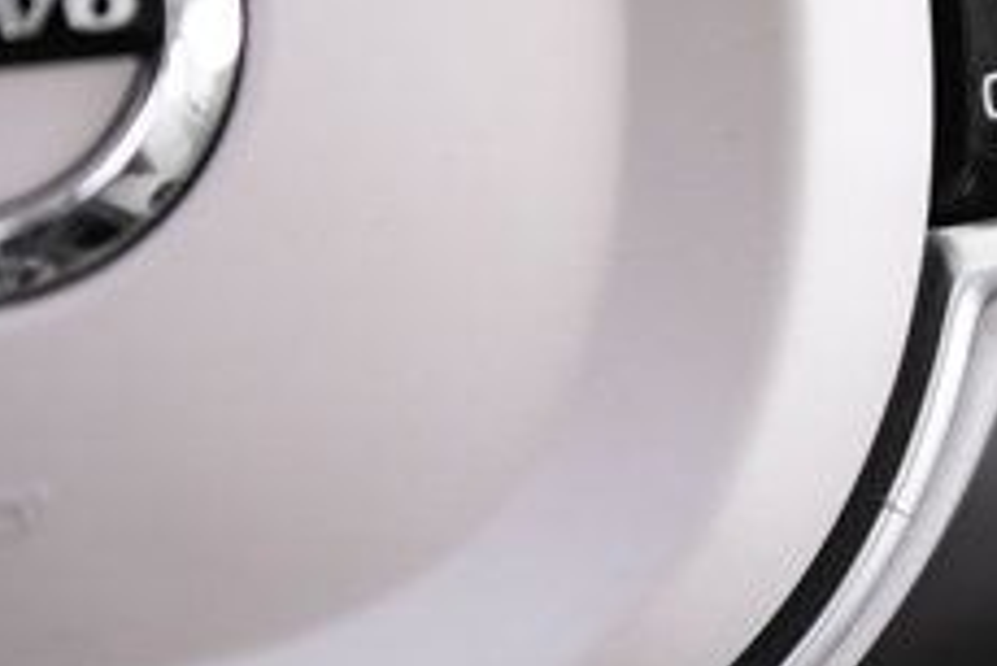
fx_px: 3104
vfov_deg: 12.0
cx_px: 1232
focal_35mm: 112
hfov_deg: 17.3
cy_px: -128
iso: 640
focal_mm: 40
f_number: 2.8
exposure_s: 1/250
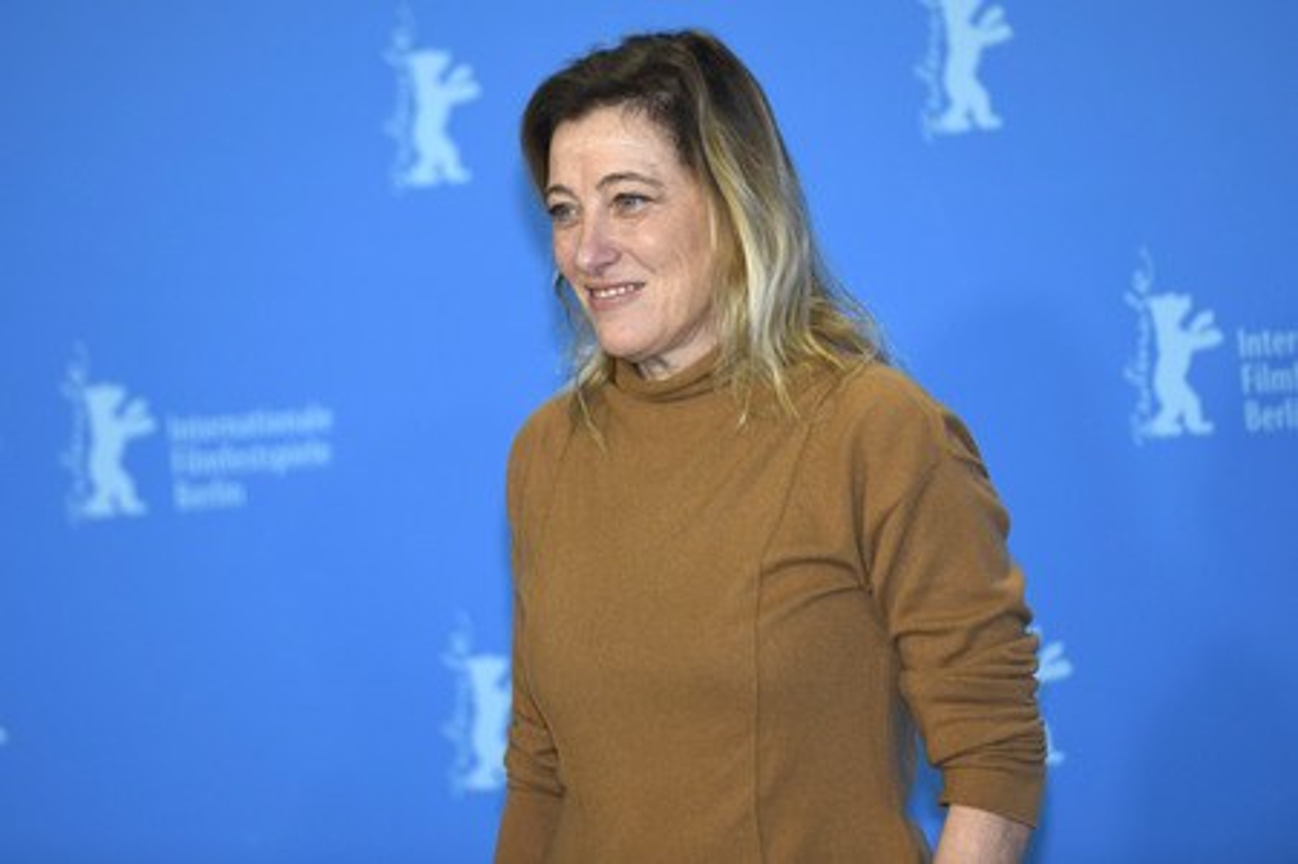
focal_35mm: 200
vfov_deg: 6.9
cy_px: 432
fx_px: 7206
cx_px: 649
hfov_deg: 10.3
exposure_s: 1/400
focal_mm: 200
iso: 640
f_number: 3.5
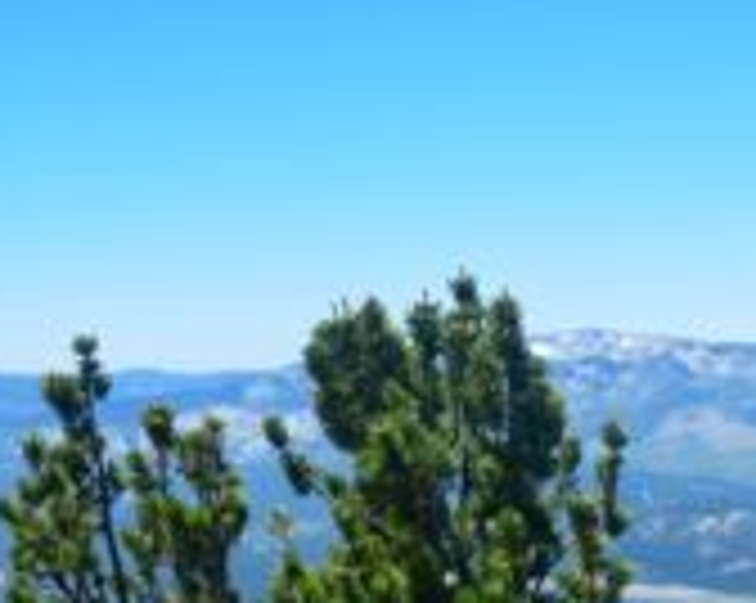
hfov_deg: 16.9
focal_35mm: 107
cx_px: 976
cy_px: 551
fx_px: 2391
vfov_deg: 14.2
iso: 110
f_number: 11
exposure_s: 1/125
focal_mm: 20
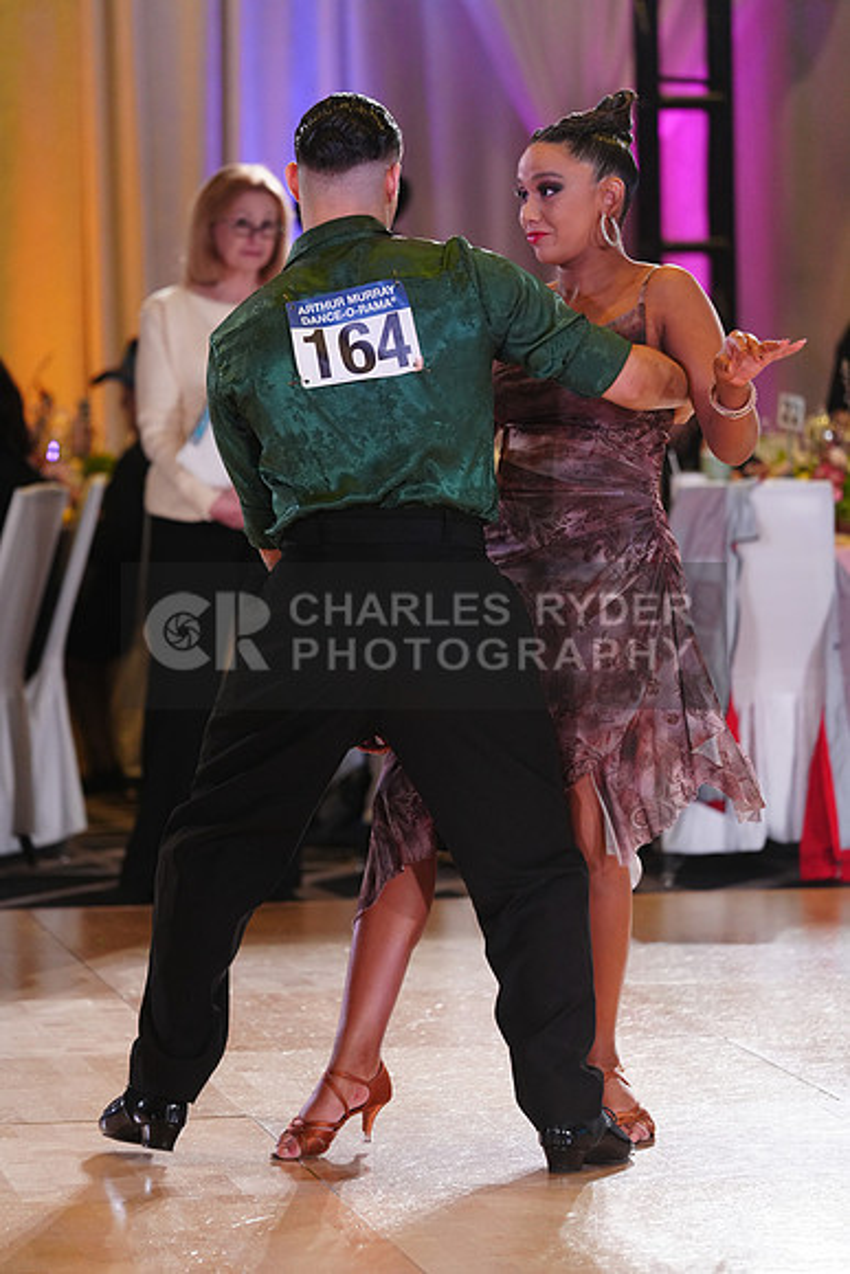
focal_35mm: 182
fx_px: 6441
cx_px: 425
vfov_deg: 11.3
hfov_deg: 7.5
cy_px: 637
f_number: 4
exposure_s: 1/400
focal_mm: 182
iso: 2000
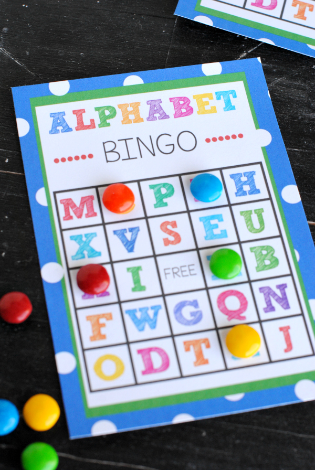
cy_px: 235
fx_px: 981
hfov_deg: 18.2
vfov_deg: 27.0
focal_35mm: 75
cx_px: 158
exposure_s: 1/100
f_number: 5.6
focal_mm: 50
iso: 400
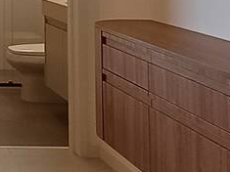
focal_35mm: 98
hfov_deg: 17.5
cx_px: -139
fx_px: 651
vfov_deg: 14.0
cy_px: -96
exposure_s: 1/60
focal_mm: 1.64
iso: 50
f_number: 2.2
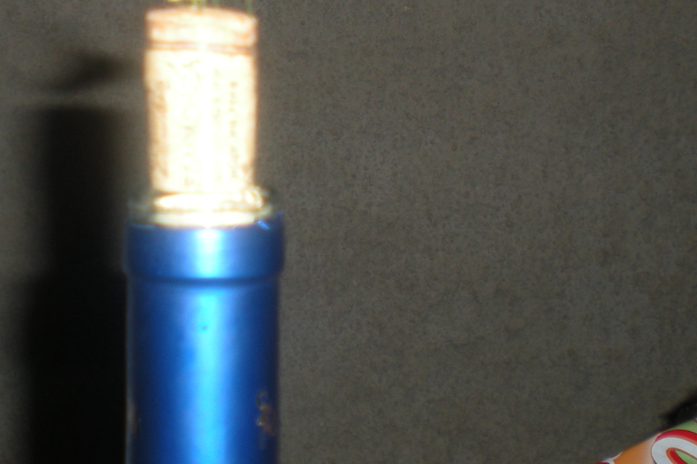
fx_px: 1549
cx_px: 216
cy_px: 26
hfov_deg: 25.2
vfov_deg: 16.8
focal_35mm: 80
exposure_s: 1/60
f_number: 3.1
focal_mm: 6.3
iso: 64
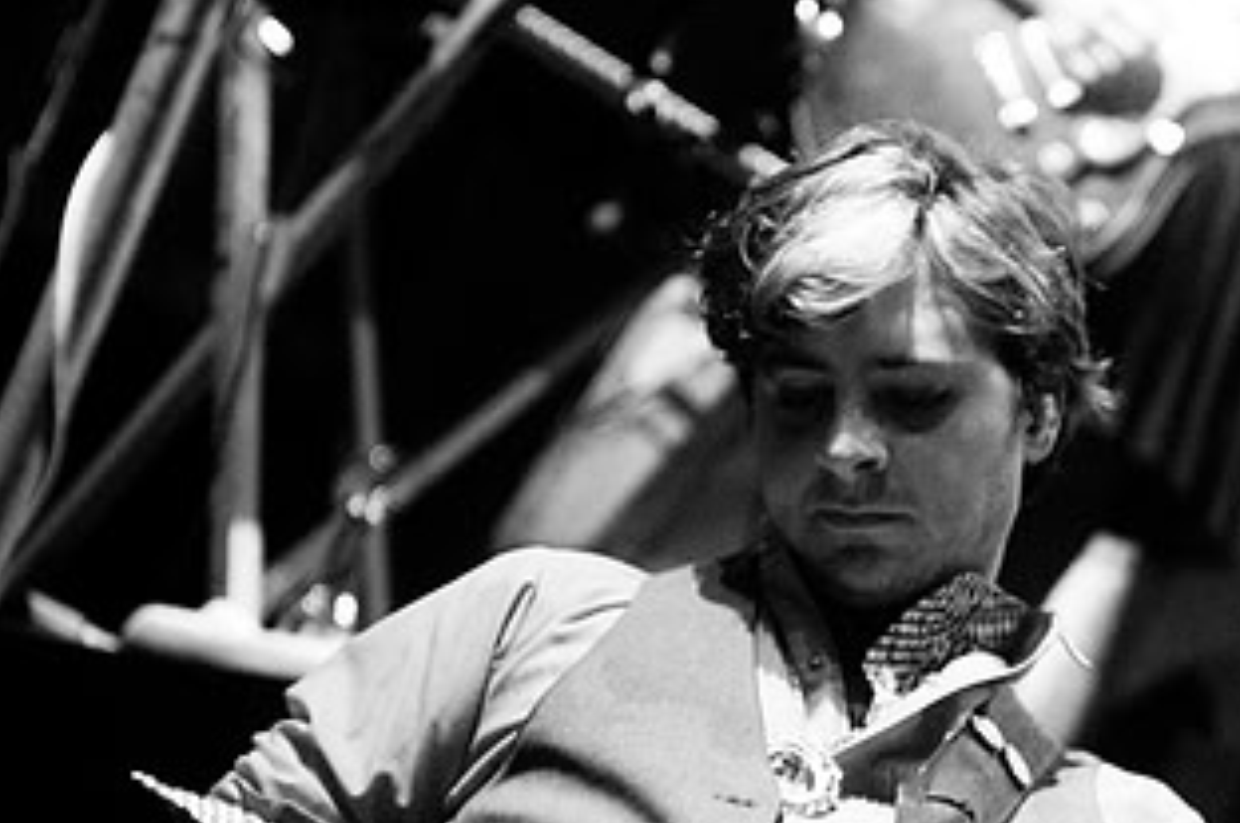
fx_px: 6706
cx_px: 1045
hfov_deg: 10.5
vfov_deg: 7.0
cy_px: 602
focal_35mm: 195
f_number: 2.8
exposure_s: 1/200
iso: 640
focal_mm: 70
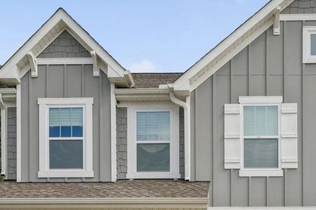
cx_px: 207
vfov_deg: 23.9
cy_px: 194
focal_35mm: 55
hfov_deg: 35.9
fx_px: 483
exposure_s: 1/800
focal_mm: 24
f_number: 7.1
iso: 100
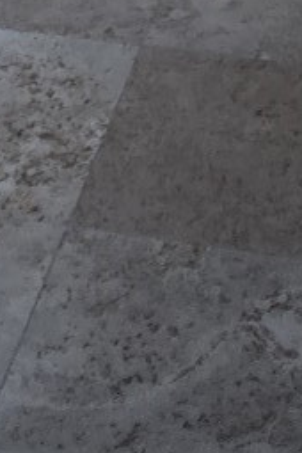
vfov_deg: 10.7
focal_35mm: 150
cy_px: -778
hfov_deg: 9.1
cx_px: 162
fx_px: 1887
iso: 12
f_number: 1.8
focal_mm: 6.4
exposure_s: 1/634
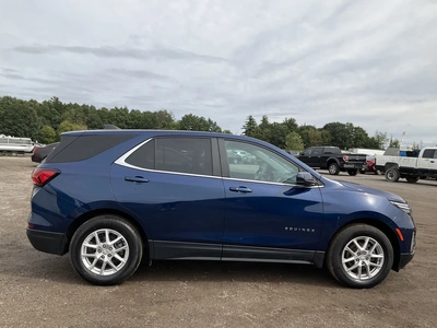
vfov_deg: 48.2
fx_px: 366
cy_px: 164
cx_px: 218
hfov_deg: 61.7
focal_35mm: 29
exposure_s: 1/2058
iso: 25
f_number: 1.8
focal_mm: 3
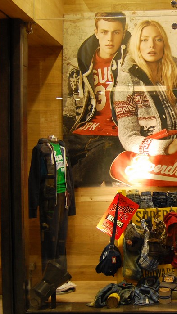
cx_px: 180
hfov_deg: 21.4
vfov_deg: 38.5
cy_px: 142
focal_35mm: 54
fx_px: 450
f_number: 3.8
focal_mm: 20
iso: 500
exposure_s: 1/60
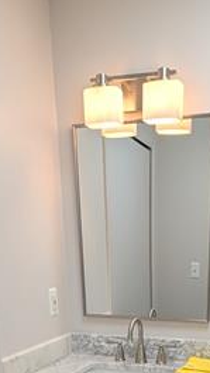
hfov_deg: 30.8
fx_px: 376
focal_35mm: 38
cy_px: 377
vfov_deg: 44.5
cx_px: 152
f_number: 1.7
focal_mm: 2.02
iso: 63
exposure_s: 1/271
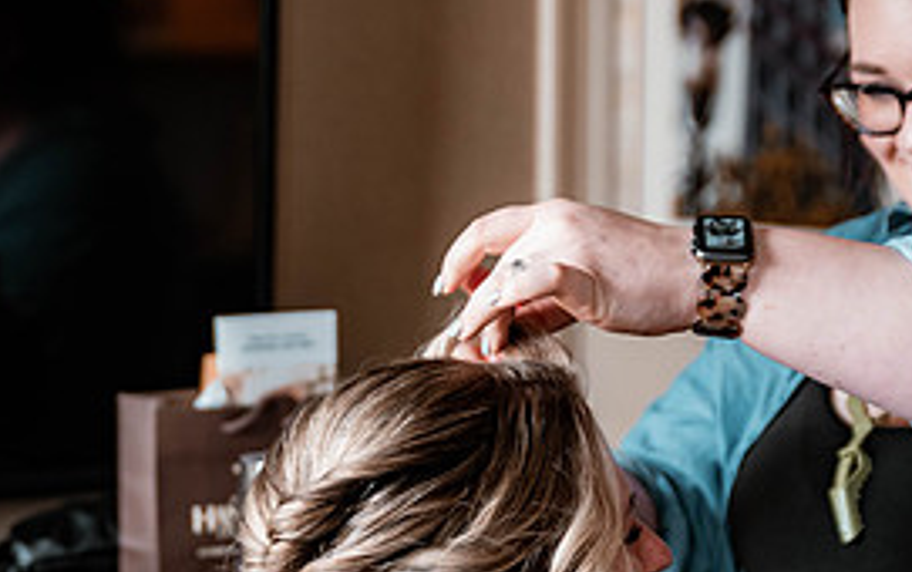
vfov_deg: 12.0
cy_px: 476
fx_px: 2712
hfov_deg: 19.0
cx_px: 609
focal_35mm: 109
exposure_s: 1/100
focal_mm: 50
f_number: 2.8
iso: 1000
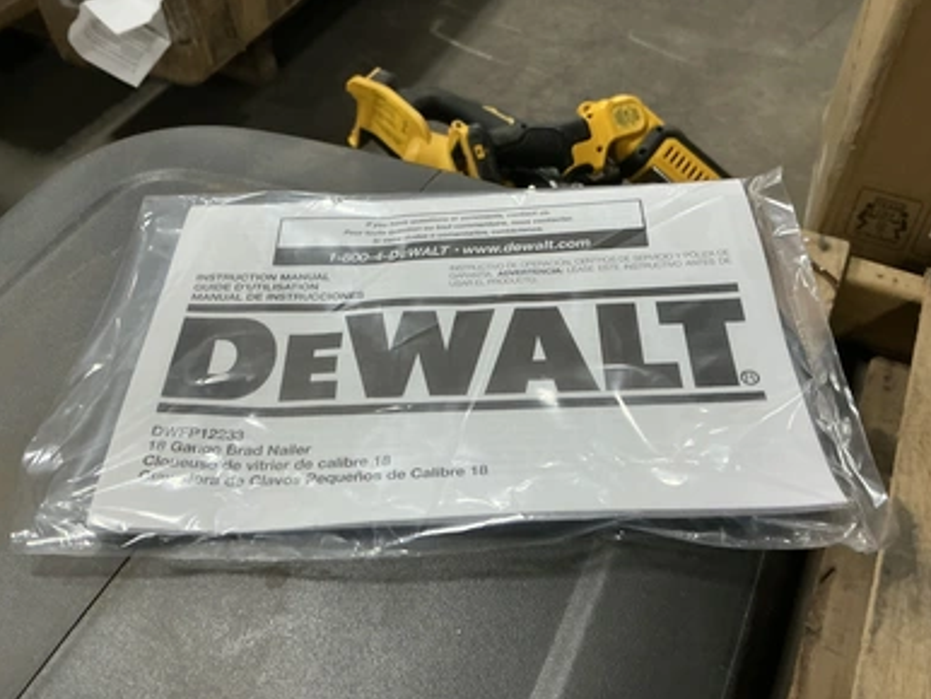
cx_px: 458
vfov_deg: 48.3
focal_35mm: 29
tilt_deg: -50.4
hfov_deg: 61.6
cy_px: 352
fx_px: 780
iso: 160
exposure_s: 1/60
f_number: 1.8
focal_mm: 3
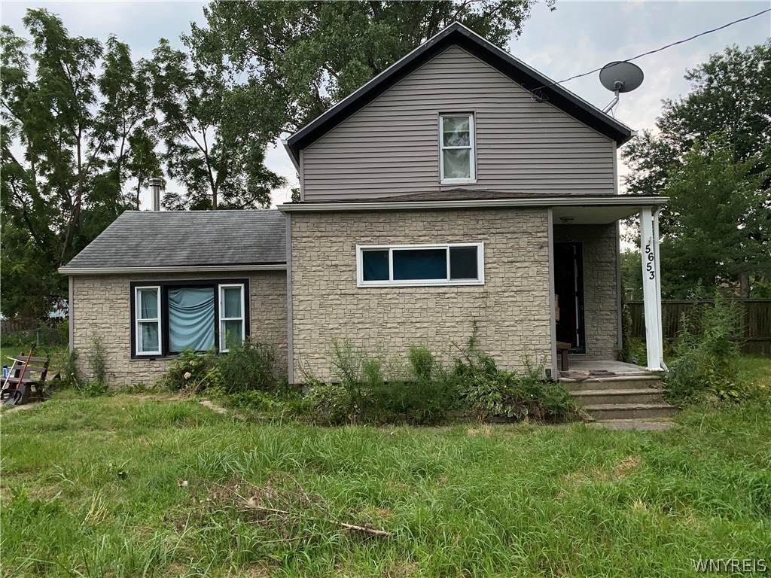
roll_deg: +0.9
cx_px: 386
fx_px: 579
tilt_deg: +2.3
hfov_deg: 67.3
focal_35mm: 26
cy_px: 289
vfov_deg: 53.1
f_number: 1.8
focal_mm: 4.25
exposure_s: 1/1063
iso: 32
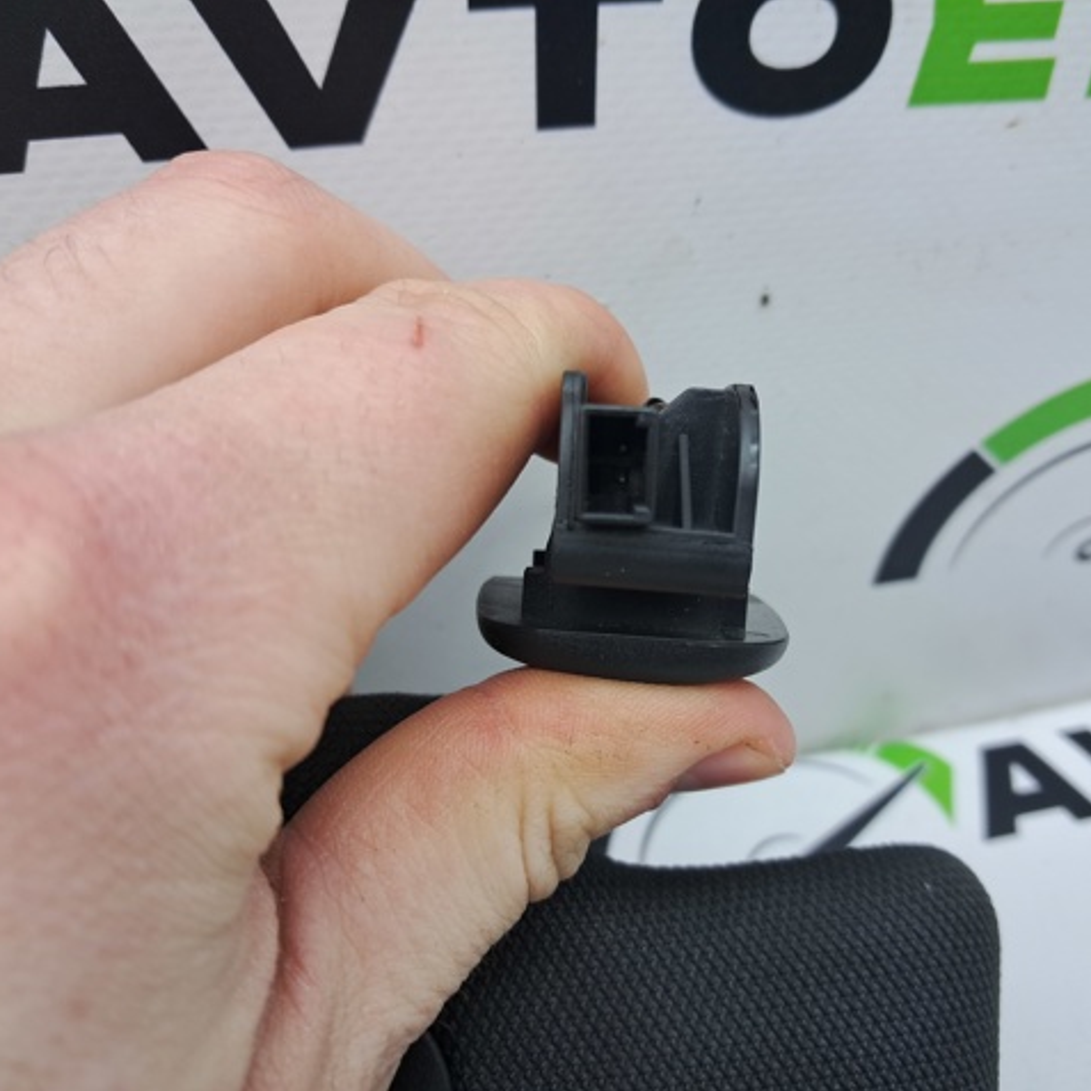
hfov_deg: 50.9
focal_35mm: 32
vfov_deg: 51.1
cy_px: 546
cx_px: 634
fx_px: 1141
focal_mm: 4
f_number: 1.8
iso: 50
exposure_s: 1/50
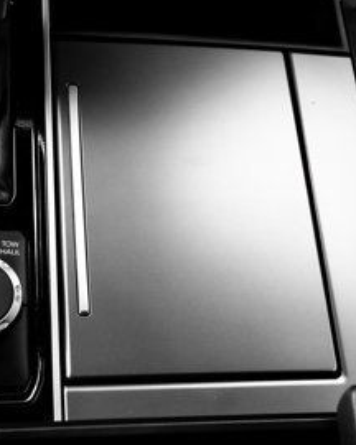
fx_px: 909
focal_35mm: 69
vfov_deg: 27.4
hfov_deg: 22.0
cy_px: 151
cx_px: 109
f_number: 4.5
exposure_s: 1/320
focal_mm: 26
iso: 500
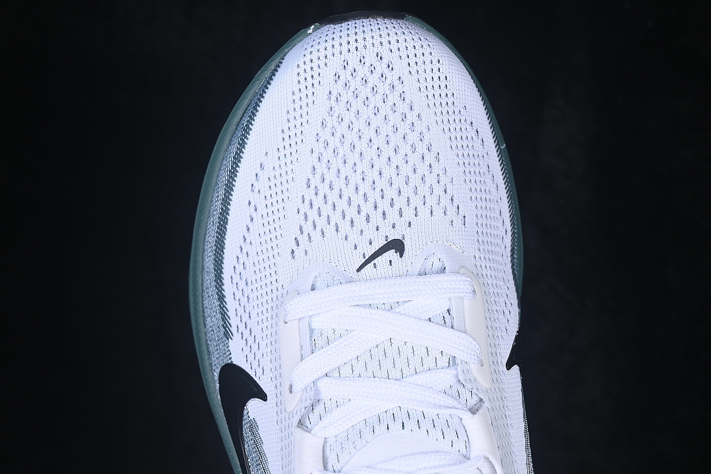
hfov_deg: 27.0
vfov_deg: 18.2
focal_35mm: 75
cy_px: 237
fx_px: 1481
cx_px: 356
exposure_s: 1/80
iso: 160
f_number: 8
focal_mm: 50
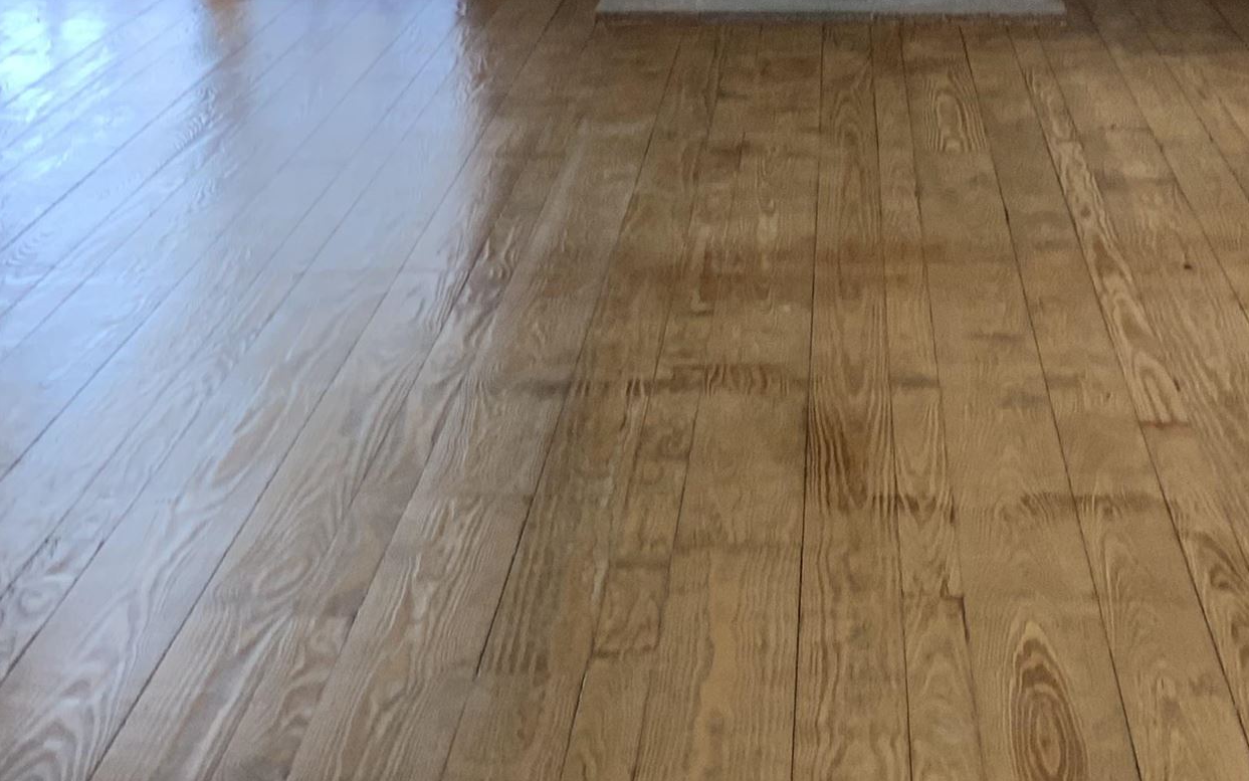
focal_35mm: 76
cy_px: -135
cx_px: 963
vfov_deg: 16.5
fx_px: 2587
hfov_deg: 26.7
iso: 50
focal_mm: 3
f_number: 1.8
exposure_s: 1/60
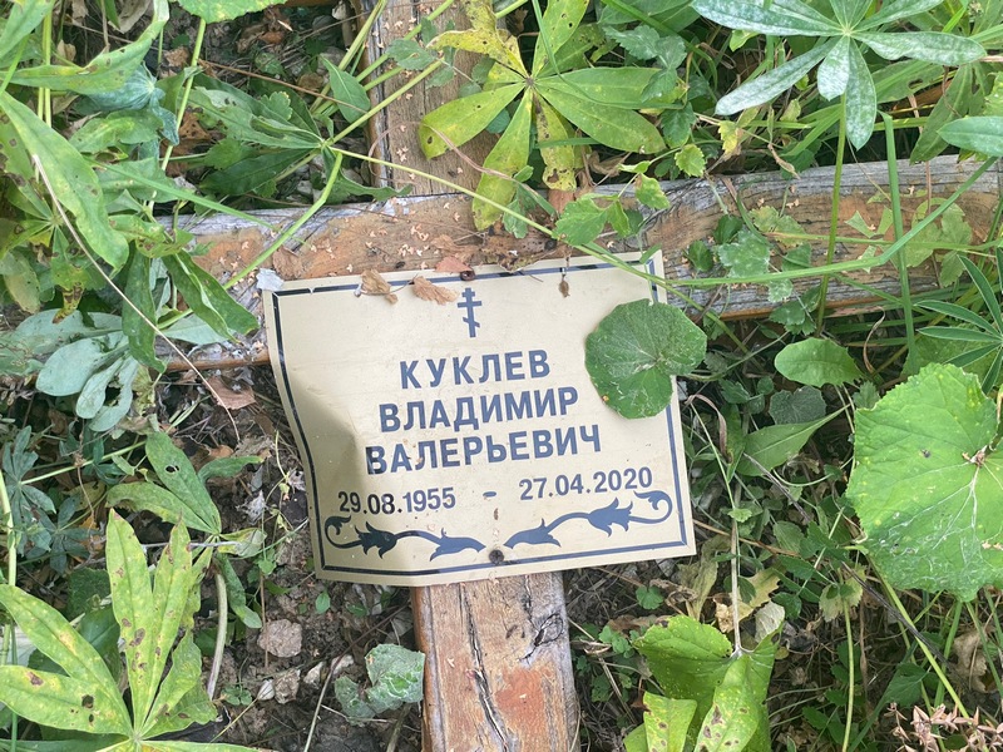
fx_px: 1507
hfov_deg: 36.8
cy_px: 376
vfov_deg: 28.0
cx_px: 502
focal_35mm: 52
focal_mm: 6
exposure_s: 1/122
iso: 80
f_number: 2
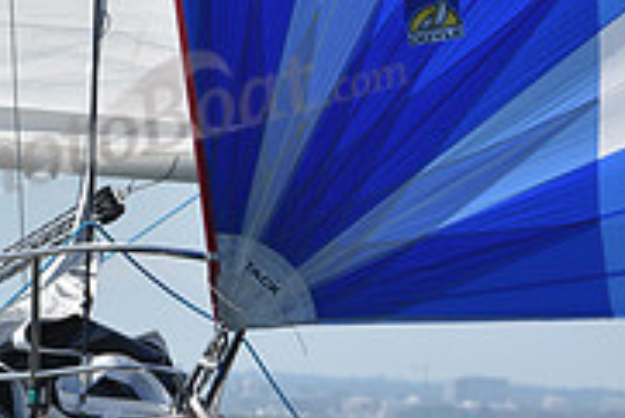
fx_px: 8635
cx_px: -256
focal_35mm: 497
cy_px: 351
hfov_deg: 4.1
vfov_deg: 2.8
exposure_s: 1/1250
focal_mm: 155
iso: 320
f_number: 9
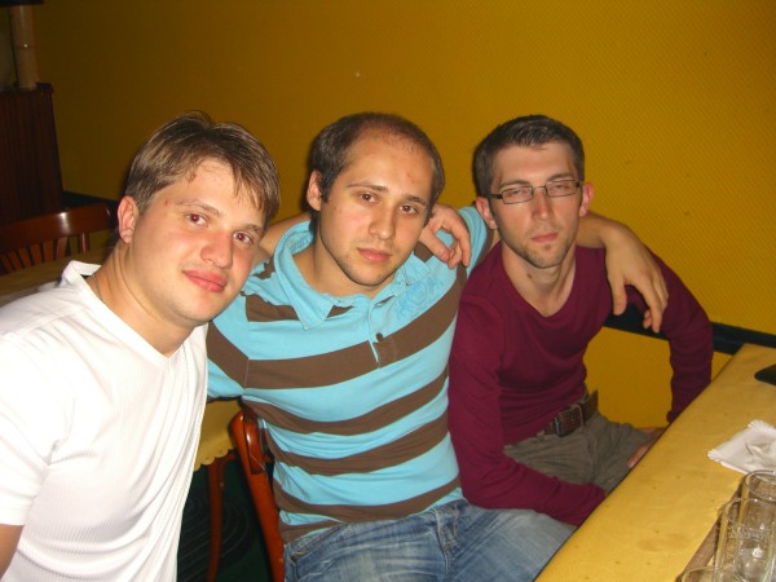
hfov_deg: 49.0
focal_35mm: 38
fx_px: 852
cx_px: 388
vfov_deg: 37.7
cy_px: 291
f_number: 2.8
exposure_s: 1/60
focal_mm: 7.9
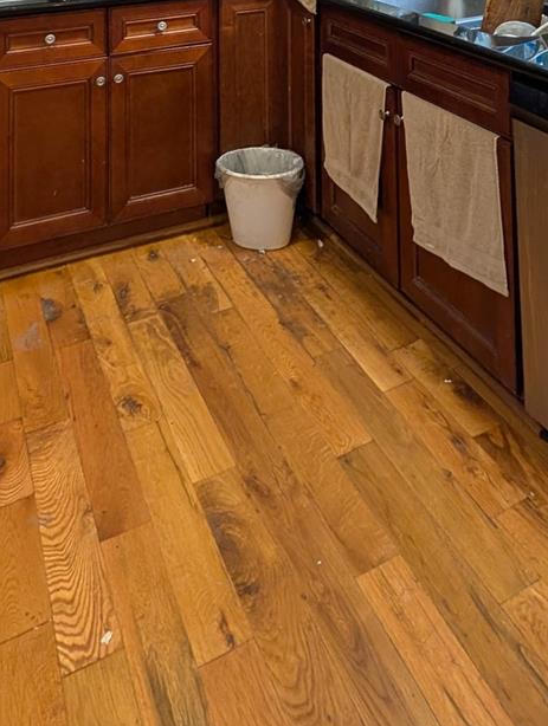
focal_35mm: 30
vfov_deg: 40.7
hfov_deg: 46.9
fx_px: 631
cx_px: 305
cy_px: -153
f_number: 1.7
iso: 57
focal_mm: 2.02
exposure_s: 1/24
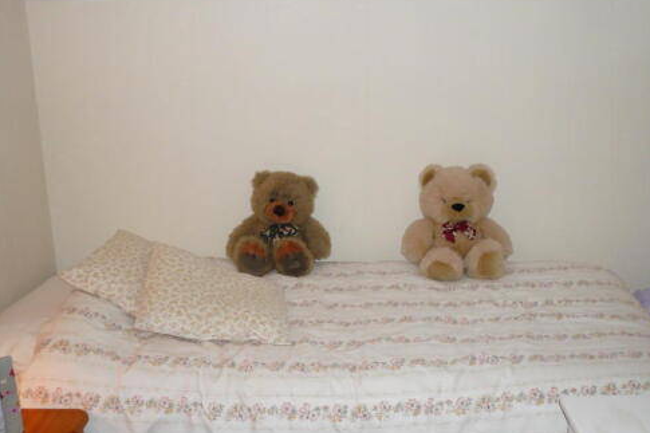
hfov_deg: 48.4
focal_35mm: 40
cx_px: 345
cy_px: 262
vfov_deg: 33.3
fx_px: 722
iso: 100
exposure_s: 1/30
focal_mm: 5.2
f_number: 2.9
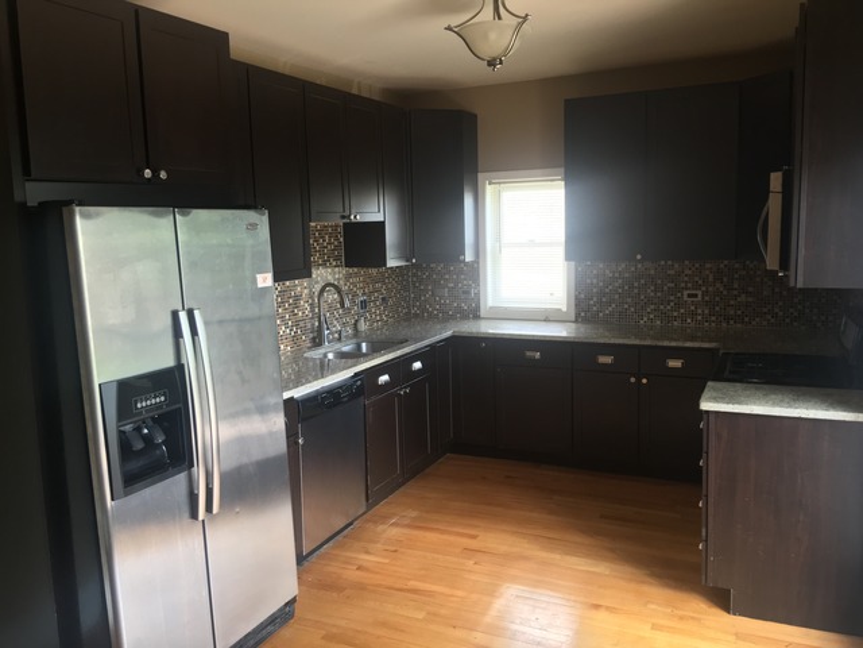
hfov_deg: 61.7
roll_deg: +1.9
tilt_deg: -7.2
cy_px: 324
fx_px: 723
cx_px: 432
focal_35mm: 29
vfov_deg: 48.2
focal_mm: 4.15
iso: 80
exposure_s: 1/30
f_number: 2.2
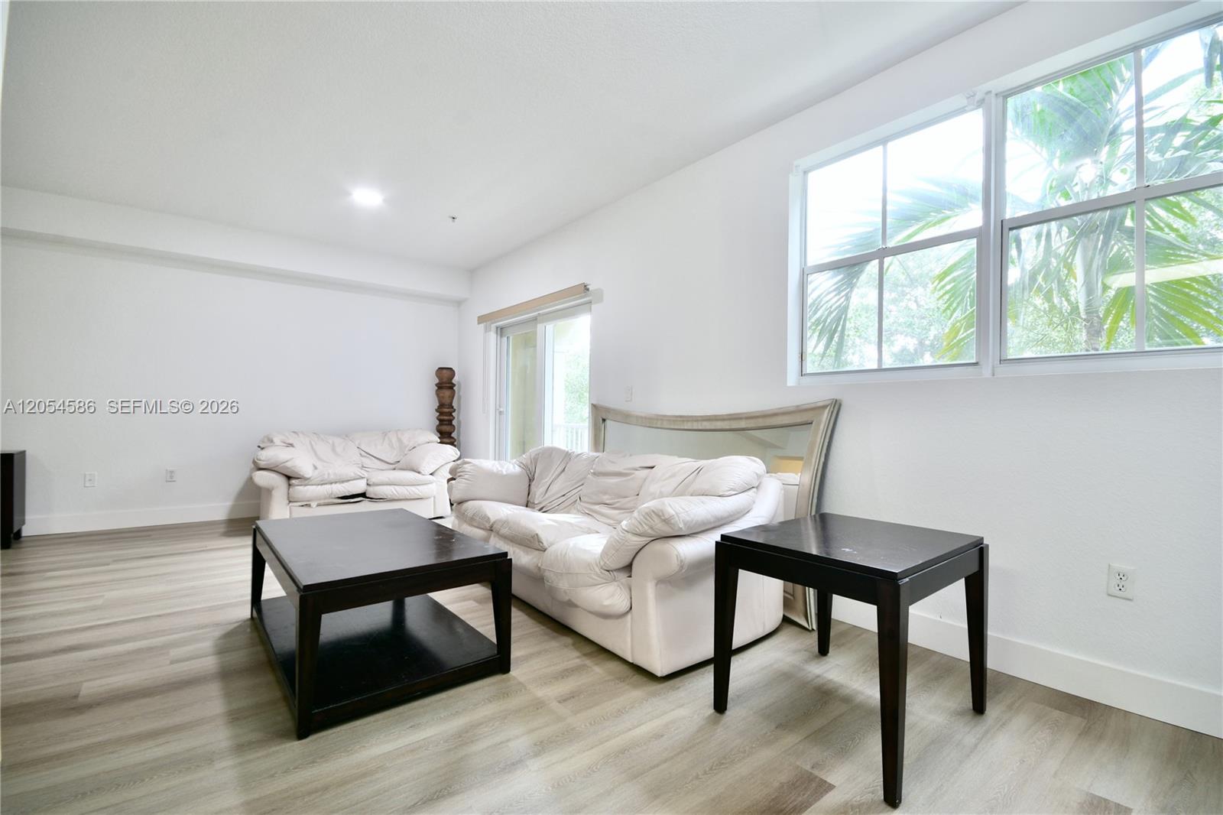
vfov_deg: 77.3
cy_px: 408
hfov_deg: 100.4
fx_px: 509
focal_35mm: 15
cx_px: 612
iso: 100
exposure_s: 1/2
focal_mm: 10
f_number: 9
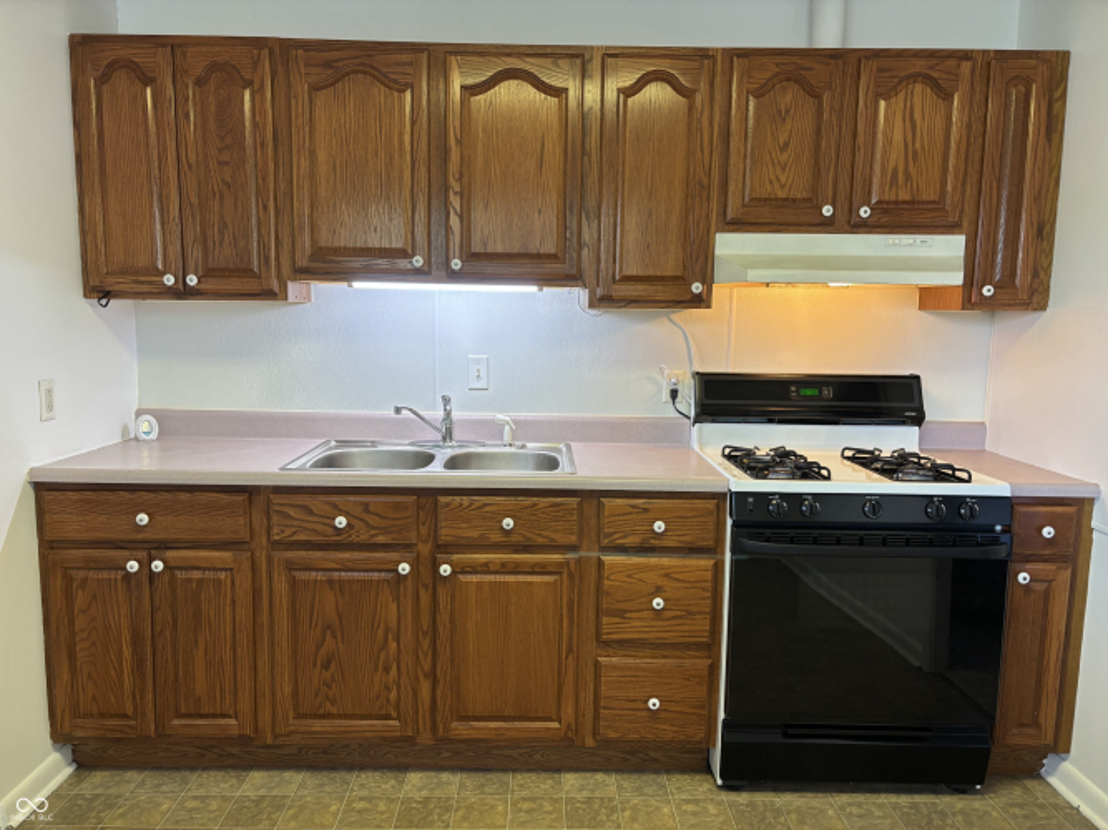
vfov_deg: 53.0
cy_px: 415
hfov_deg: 67.3
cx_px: 554
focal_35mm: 26
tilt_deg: -7.7
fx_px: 832
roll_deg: -1.1
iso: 100
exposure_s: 1/60
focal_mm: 5.96
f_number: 1.6
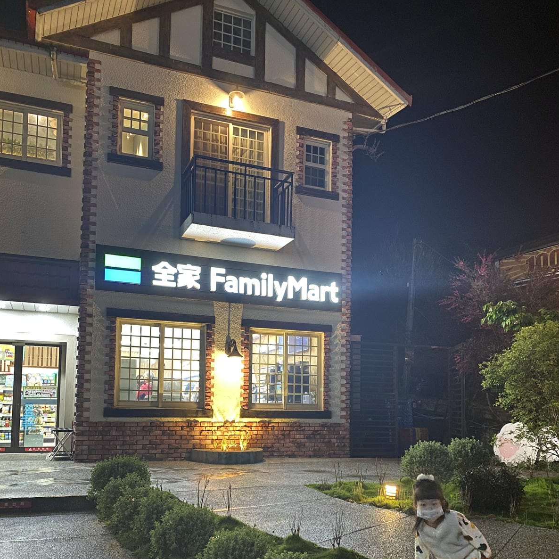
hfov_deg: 52.5
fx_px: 566
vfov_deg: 51.5
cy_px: 377
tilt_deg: +4.0
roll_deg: -0.7
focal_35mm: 31
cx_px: 281
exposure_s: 1/40
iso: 400
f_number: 1.8
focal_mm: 4.25
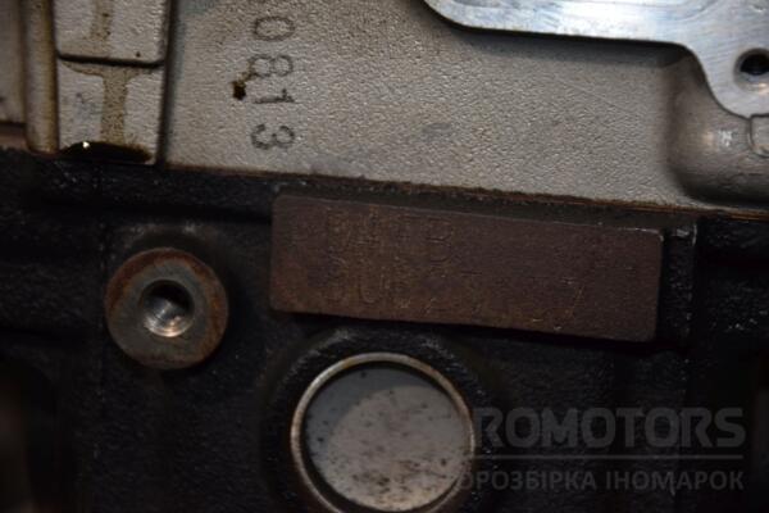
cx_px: 384
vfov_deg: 8.7
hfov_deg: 13.0
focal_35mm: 158
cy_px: 256
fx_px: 3364
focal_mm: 105
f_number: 5.6
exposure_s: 1/60
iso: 800
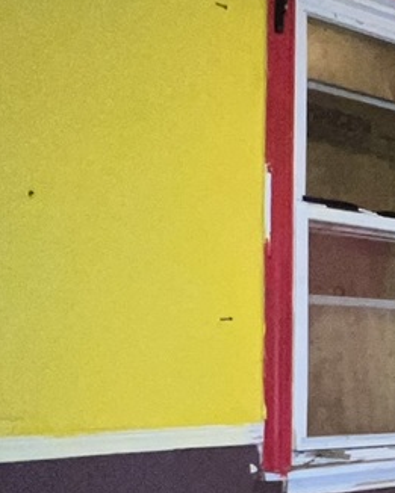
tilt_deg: +0.8
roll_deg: +0.6
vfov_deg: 33.0
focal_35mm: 56
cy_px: 357
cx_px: 829
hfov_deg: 17.4
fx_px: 818
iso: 250
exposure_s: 1/40
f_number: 1.8
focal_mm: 1.57
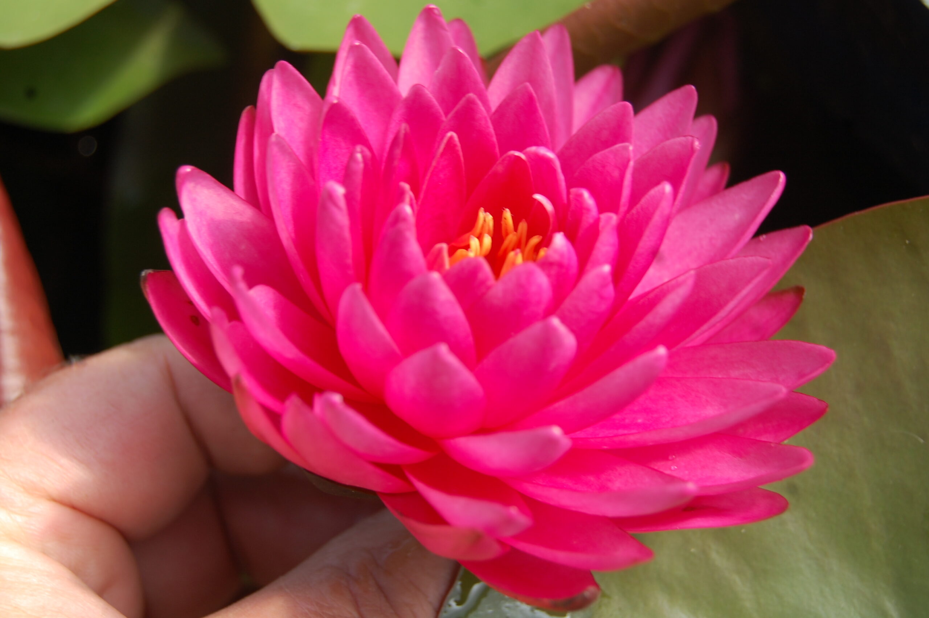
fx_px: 1779
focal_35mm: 69
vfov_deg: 19.7
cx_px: 464
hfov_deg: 29.3
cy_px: 309
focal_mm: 46
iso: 200
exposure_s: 1/200
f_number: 7.1
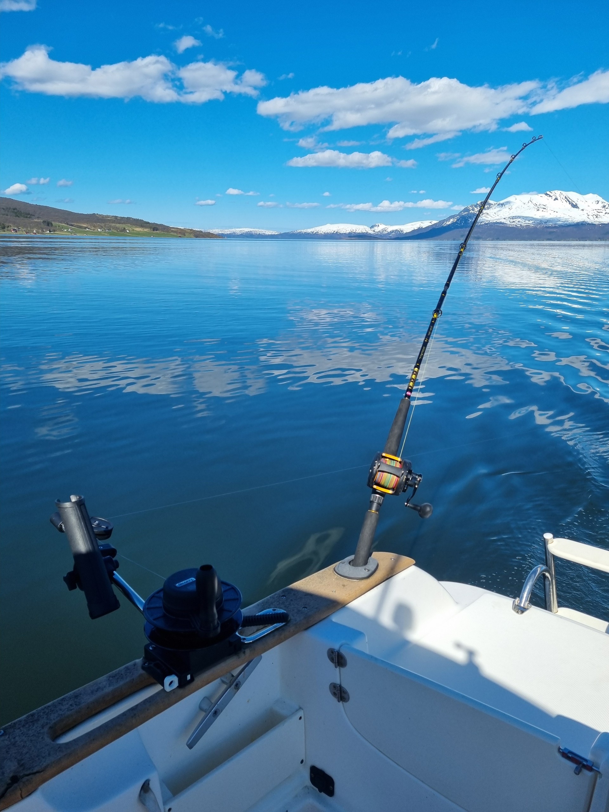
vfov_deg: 67.3
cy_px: 406
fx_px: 610
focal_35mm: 26
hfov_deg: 53.1
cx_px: 304
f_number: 1.8
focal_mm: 5.4
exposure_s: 1/4056
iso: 50
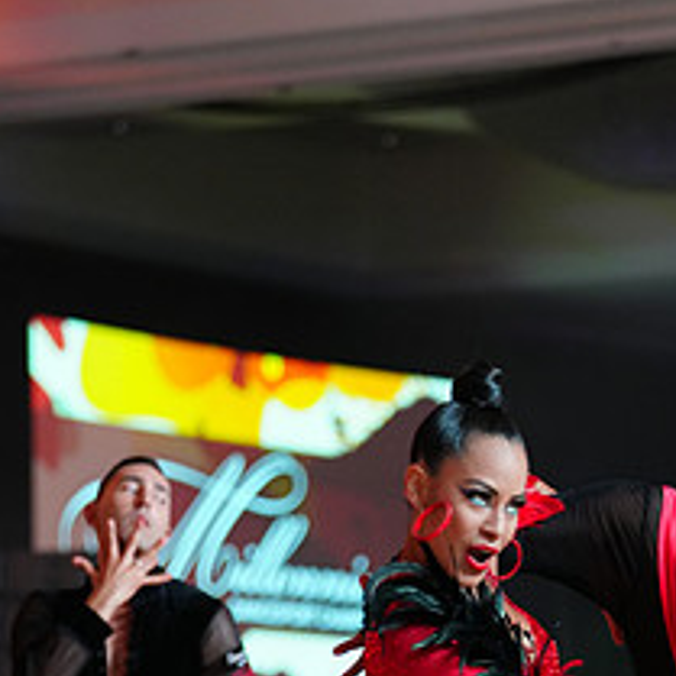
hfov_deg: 7.3
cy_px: 906
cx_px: 568
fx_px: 5258
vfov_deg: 7.3
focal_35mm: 238
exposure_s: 1/250
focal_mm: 101
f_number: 2.8
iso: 2000
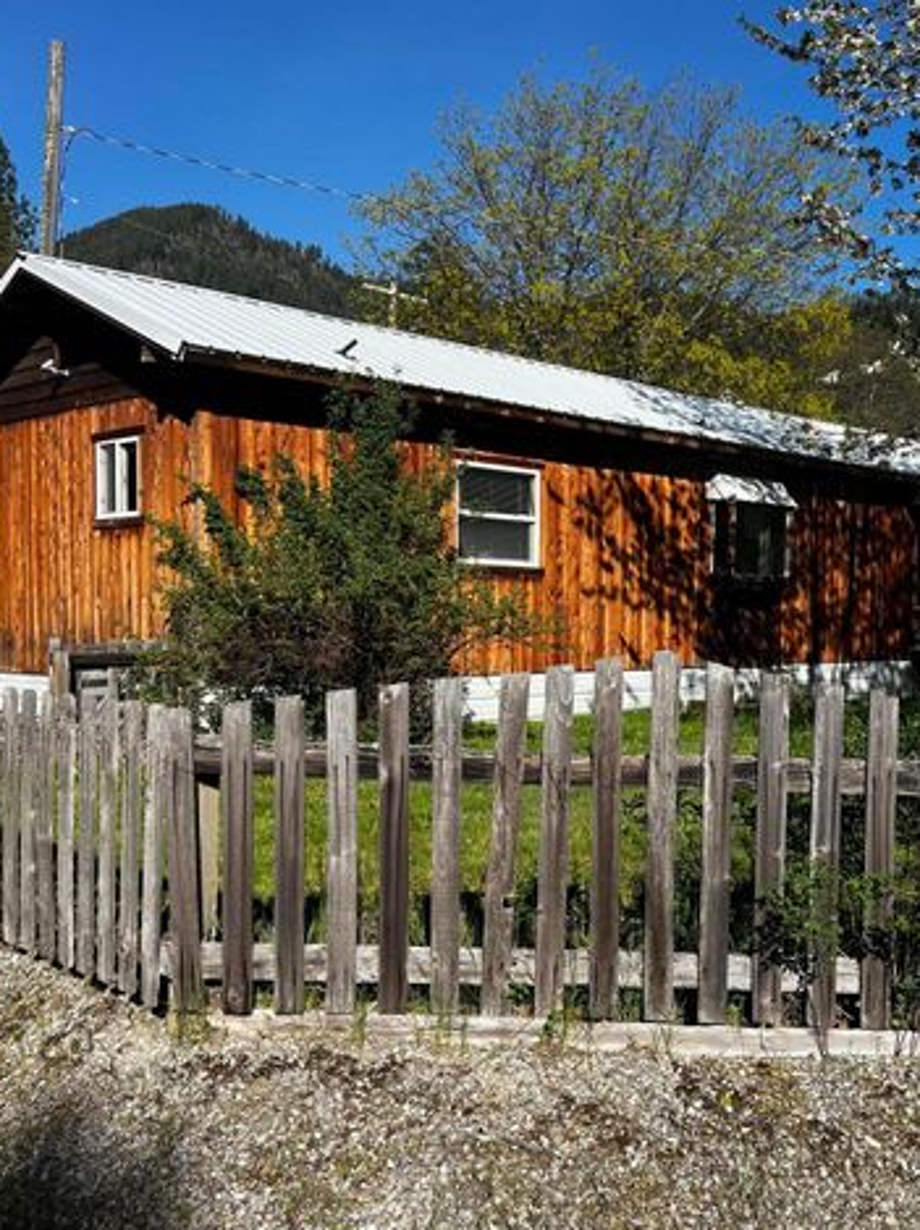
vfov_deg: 50.1
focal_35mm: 37
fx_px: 1313
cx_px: 624
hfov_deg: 38.1
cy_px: 665
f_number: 1.5
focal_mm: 5.7
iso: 50
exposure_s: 1/3571
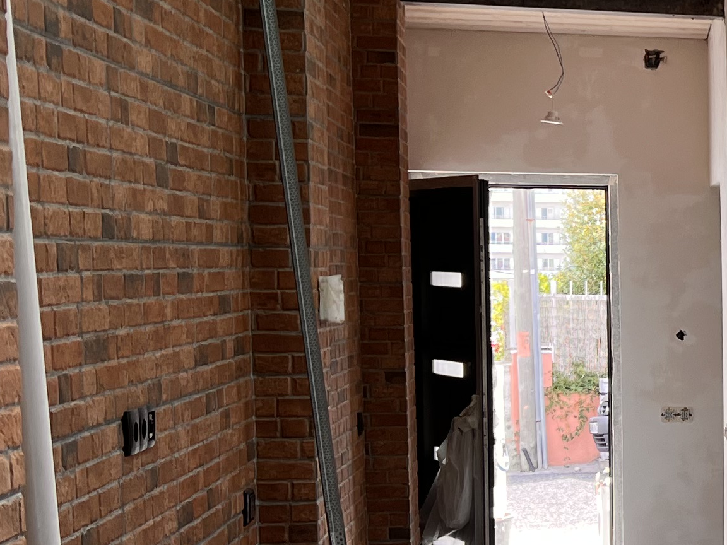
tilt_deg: -4.1
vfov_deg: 16.2
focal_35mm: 91
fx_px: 1911
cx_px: 1117
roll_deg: -0.4
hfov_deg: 18.8
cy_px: 404
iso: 50
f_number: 1.5
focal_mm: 5.7
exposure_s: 1/220
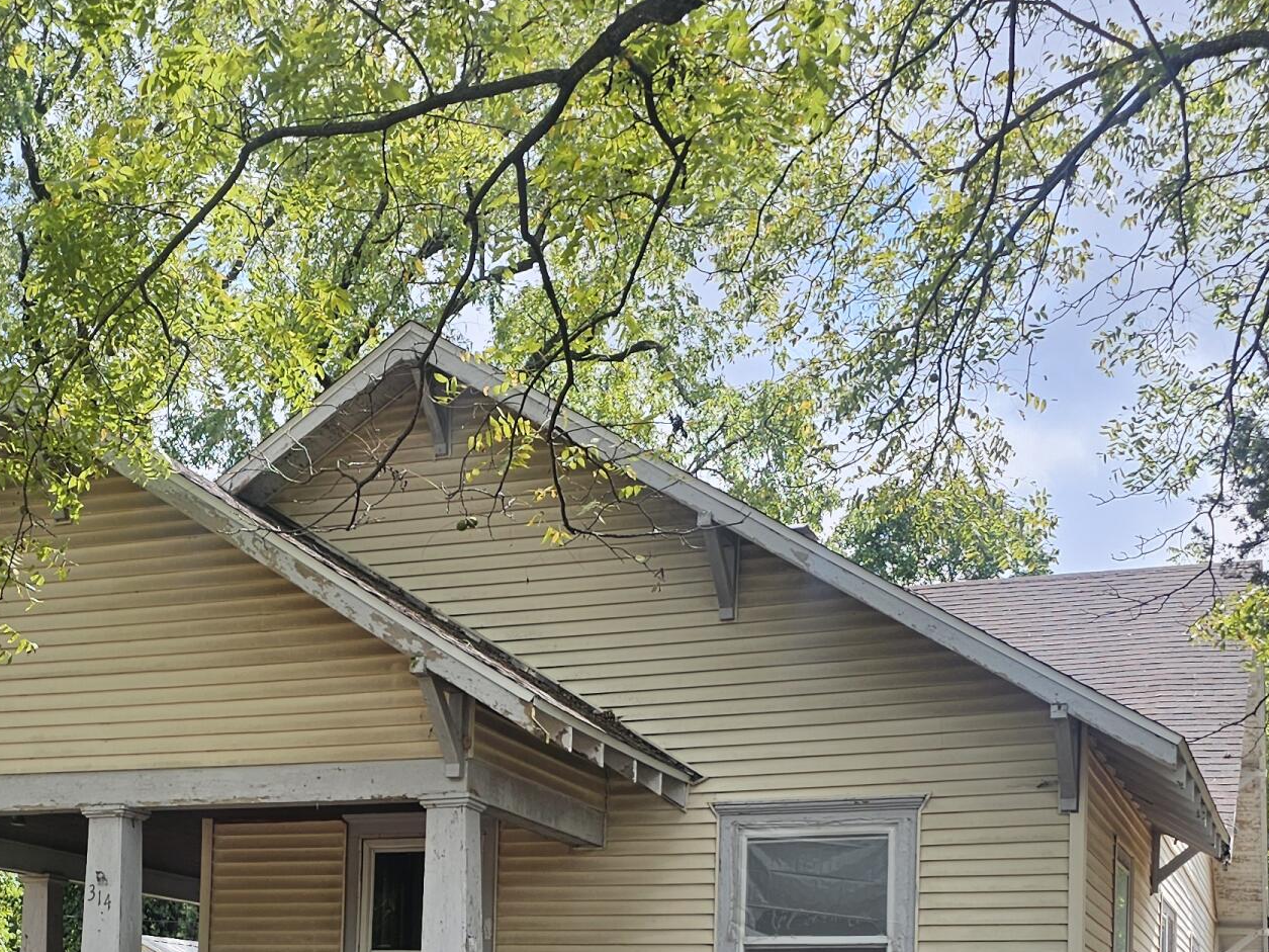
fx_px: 2016
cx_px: 342
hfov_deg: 34.3
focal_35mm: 55
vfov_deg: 25.1
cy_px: 984
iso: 10
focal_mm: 6.3
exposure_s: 1/343
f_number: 1.7
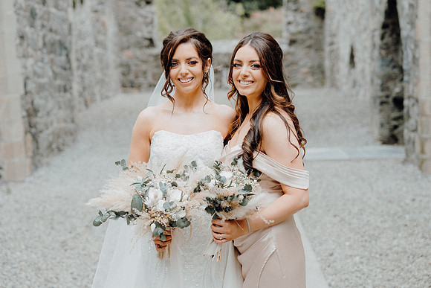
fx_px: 814
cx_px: 216
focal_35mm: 68
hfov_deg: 29.6
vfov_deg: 20.0
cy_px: 144
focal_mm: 68
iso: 125
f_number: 3.5
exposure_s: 1/160
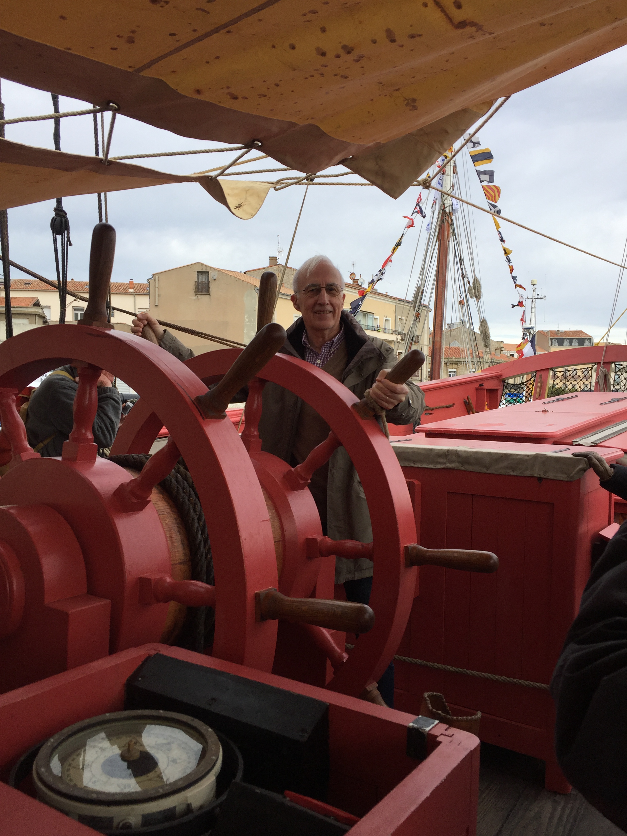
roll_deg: +0.1
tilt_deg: -2.1
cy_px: 418
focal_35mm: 29
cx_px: 314
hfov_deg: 48.2
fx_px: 700
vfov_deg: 61.7
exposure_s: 1/1041
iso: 32
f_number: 2.2
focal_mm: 4.15
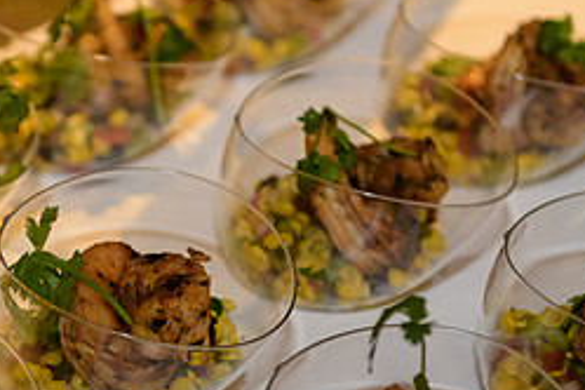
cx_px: 136
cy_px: 309
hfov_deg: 12.6
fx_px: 2649
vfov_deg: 8.4
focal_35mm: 163
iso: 1600
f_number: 3.2
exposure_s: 1/125
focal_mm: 70
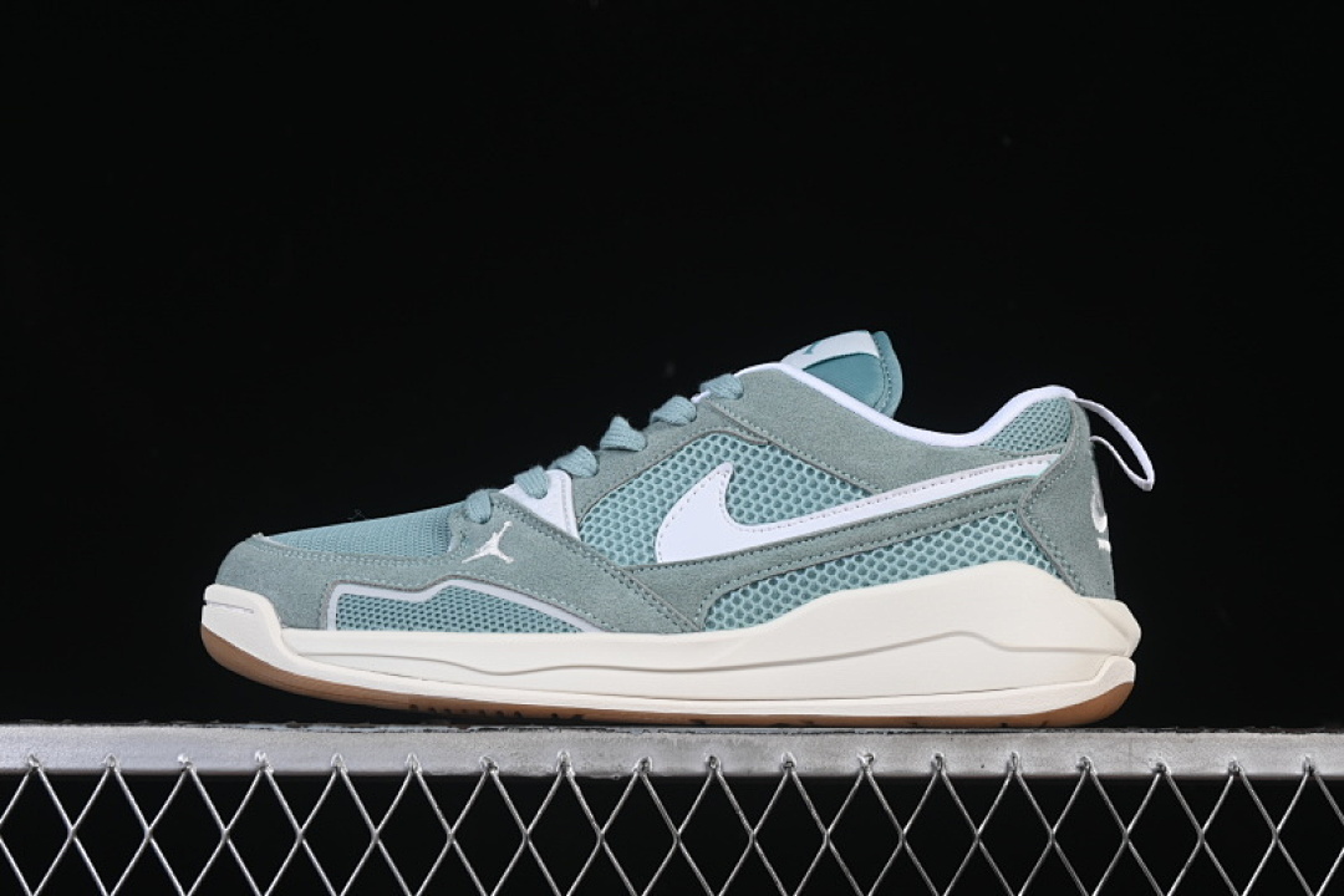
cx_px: 672
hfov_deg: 27.0
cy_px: 448
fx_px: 2800
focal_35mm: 75
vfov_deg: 18.2
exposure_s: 1/80
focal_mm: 50
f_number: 8
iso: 160
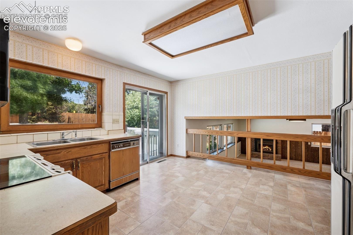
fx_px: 147
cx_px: 176
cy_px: 118
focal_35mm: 15
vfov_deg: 77.3
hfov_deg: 100.4
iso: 100
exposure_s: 1/4
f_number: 11
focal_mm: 15
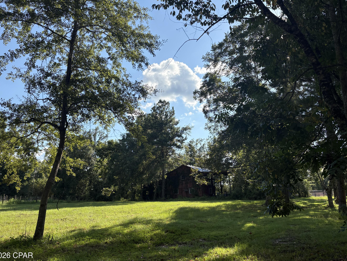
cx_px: 168
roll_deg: +1.9
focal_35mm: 27
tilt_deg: +13.1
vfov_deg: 51.4
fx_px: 271
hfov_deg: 65.3
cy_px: 132
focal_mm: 5.96
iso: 64
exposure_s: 1/2865
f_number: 1.6
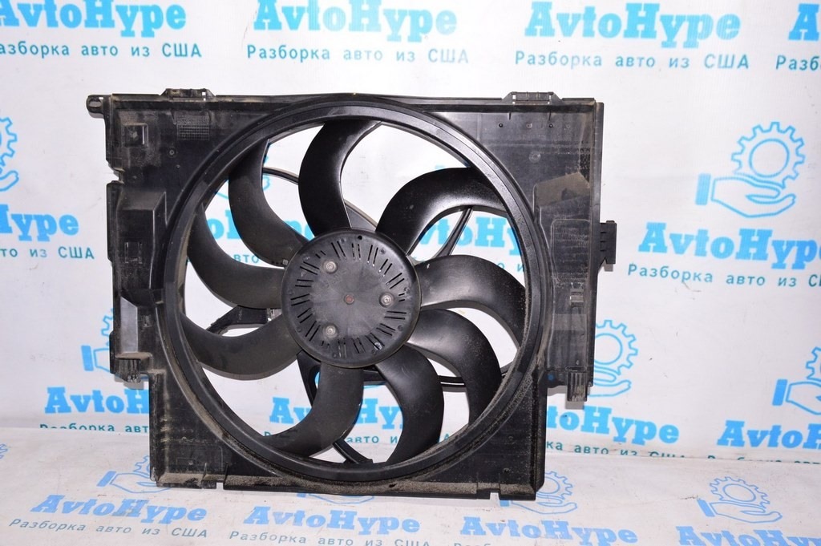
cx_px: 410
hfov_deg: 67.4
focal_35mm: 27
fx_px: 615
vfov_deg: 47.9
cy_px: 273
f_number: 8
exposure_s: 1/160
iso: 1600
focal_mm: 18
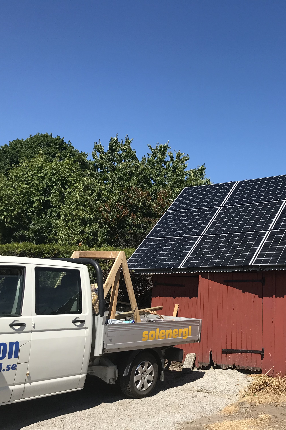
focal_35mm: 39
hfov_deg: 33.0
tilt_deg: +8.3
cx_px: 240
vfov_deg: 49.6
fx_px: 465
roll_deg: -1.7
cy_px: 215
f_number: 1.8
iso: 20
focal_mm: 3.99
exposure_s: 1/2179
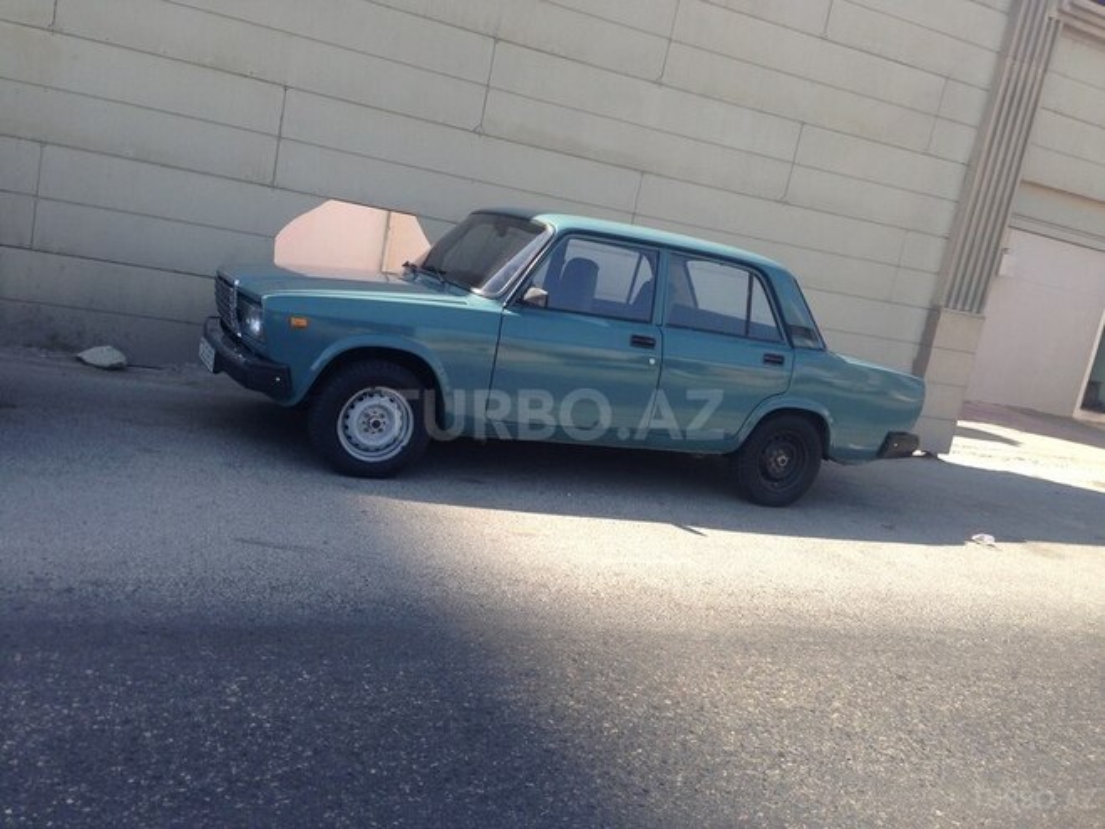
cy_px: 414
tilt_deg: -8.1
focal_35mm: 33
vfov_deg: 42.9
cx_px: 552
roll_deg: -9.6
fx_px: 1053
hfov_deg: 55.4
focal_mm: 4.12
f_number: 2.4
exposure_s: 1/471
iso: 50
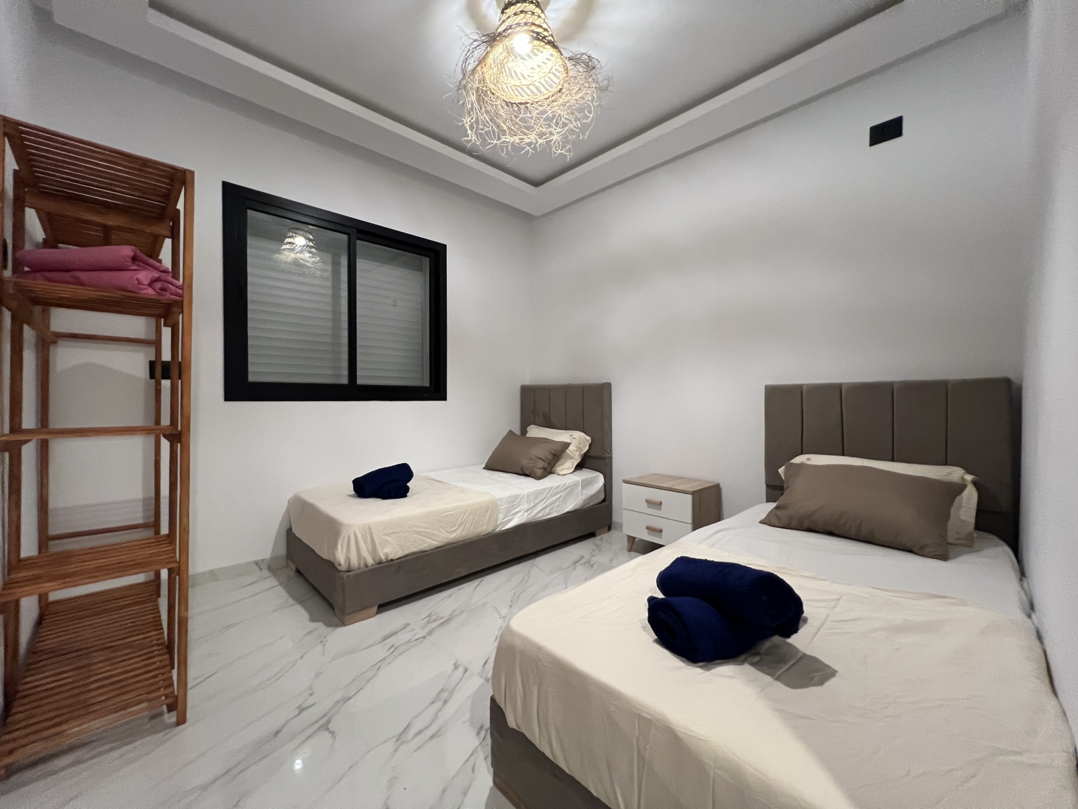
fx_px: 405
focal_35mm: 13
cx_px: 539
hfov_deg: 106.2
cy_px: 404
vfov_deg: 89.9
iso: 400
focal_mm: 1.57
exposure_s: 1/50
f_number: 1.8
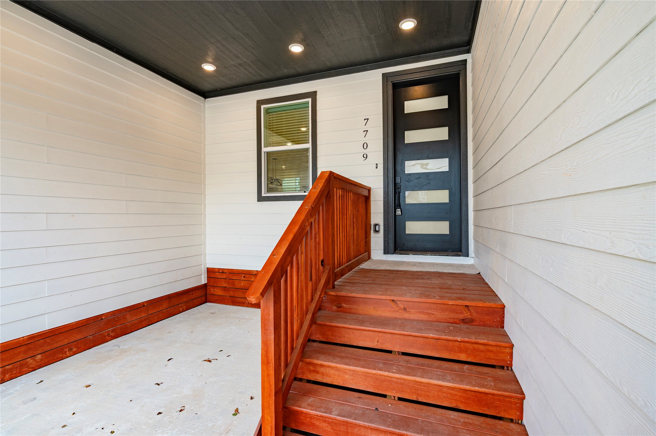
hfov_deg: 96.8
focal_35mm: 16
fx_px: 291
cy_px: 218
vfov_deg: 73.7
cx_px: 328
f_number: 7.1
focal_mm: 16
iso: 100
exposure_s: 1/40
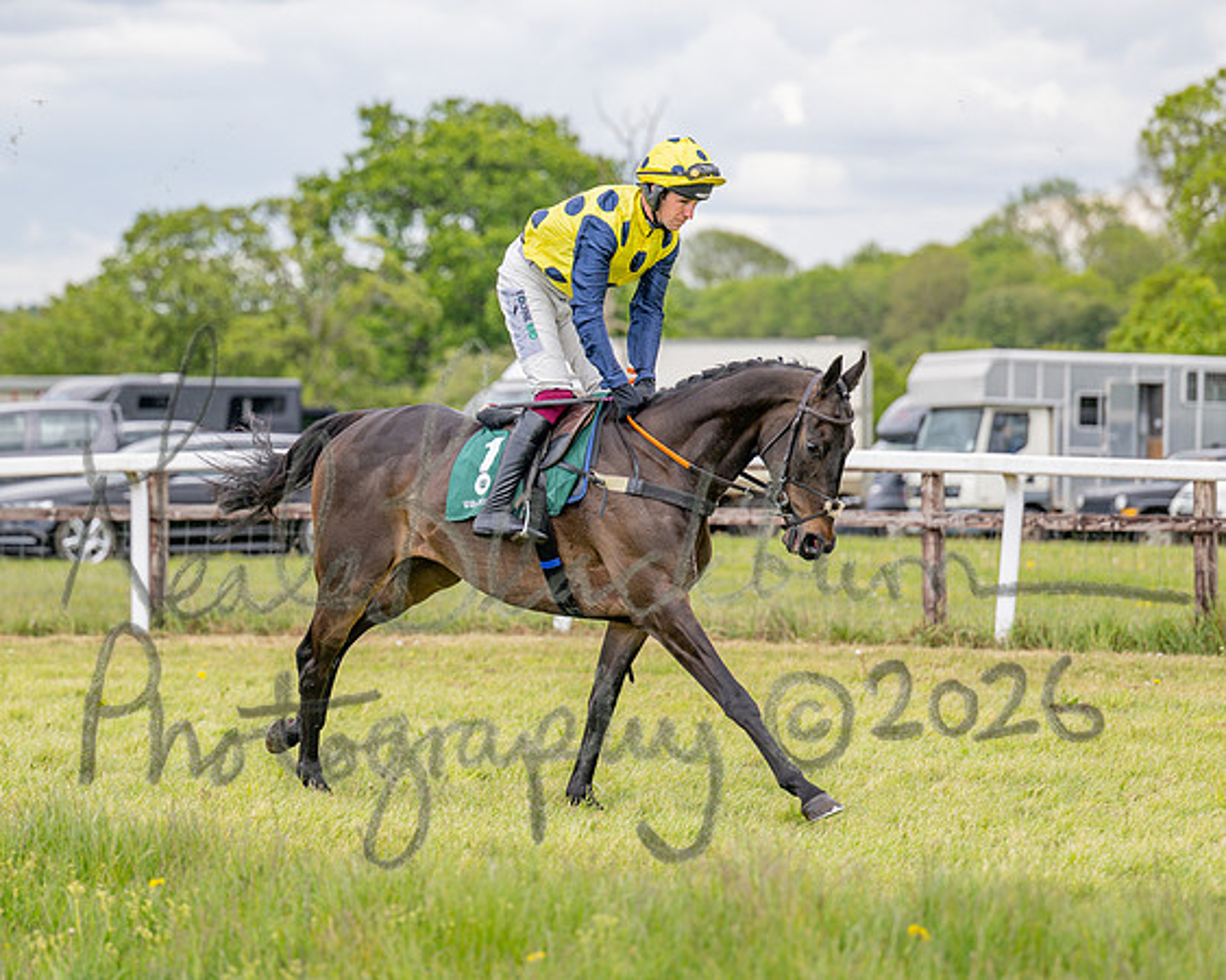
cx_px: 435
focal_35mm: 166
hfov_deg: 11.6
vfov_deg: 9.3
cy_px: 405
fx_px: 6015
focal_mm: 110
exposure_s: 1/1250
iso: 200
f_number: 2.8
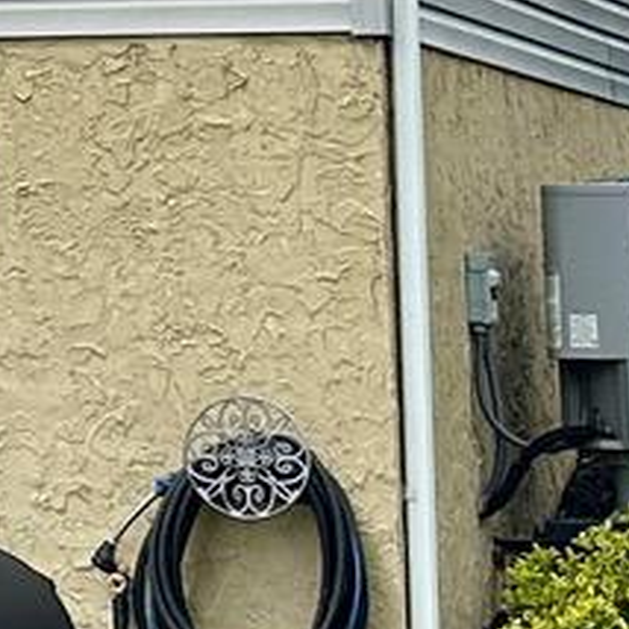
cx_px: -1164
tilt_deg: +8.5
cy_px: -285
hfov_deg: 7.7
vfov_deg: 8.4
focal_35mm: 203
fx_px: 4173
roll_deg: -0.1
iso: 80
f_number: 1.78
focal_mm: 6.86
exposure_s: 1/3597
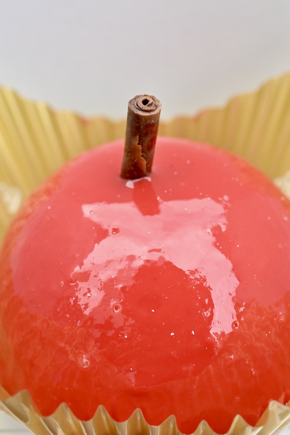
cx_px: 145
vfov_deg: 33.4
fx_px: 725
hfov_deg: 22.6
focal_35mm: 60
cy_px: 218
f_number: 10
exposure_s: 1/640
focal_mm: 60
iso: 6400
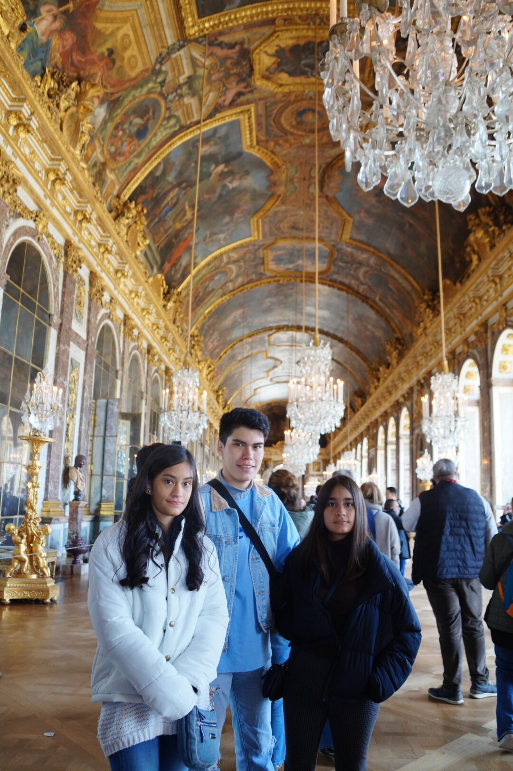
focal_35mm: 27
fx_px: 578
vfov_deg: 67.4
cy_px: 386
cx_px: 256
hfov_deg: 47.9
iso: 500
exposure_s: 1/60
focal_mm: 18
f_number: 4
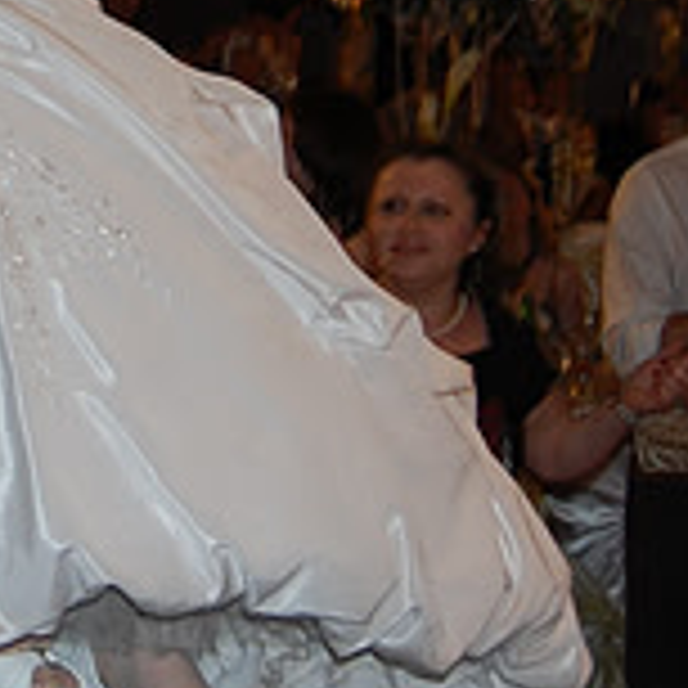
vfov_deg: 11.1
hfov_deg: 11.1
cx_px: -121
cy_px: -31
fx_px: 3485
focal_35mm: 155
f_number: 4.5
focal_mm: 32
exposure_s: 1/60
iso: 400
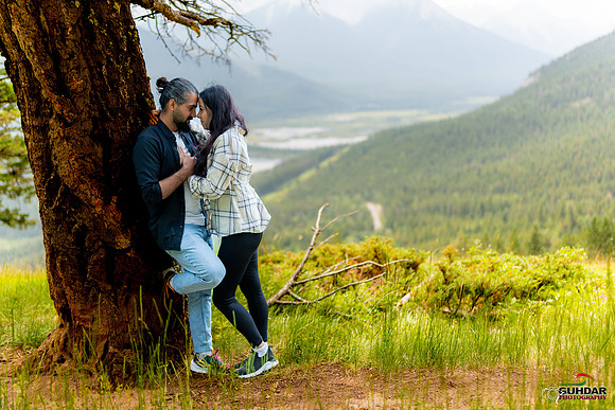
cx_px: 308
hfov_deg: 54.4
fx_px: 598
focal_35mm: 35
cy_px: 205
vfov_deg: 37.9
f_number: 1.2
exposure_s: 1/3200
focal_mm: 35
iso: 200
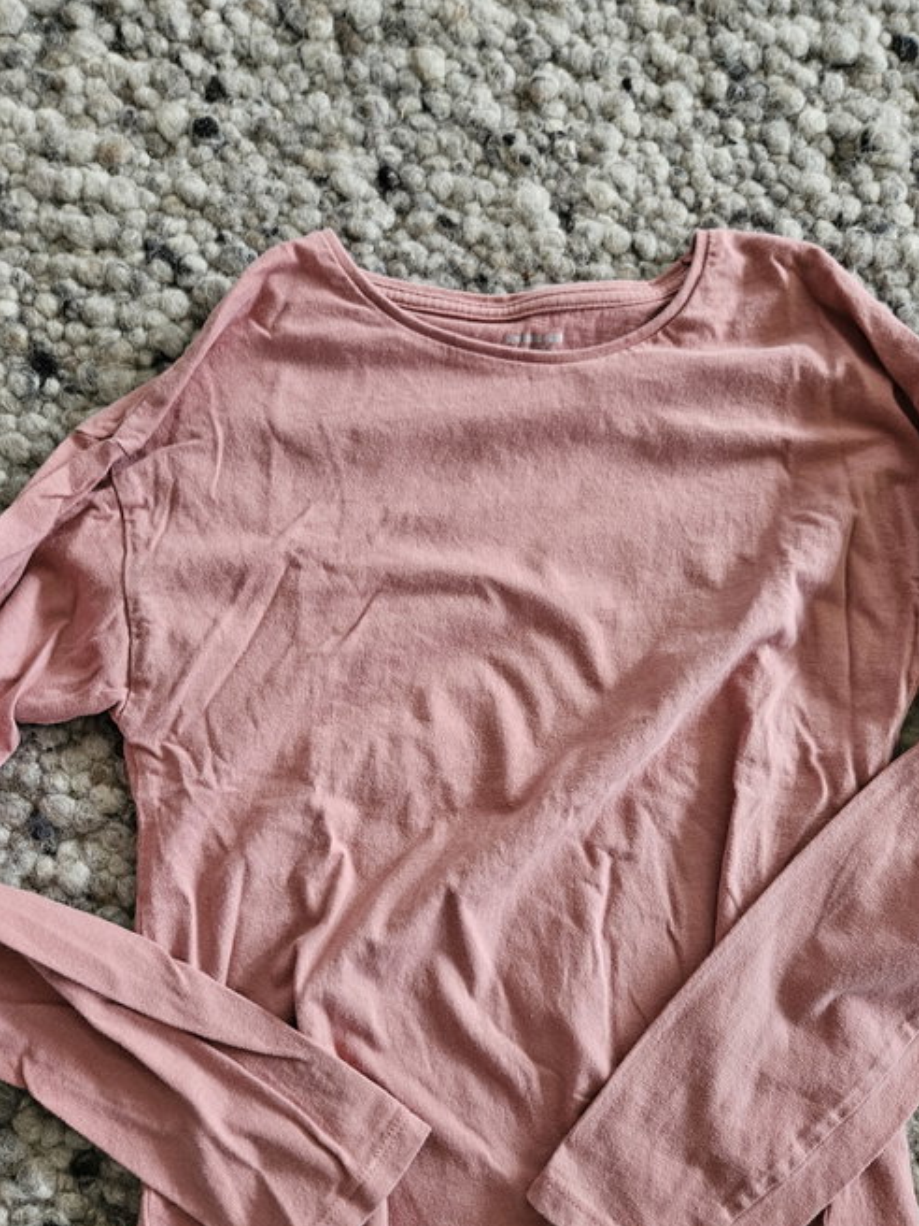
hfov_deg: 48.1
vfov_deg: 61.3
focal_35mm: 29
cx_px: 517
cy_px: 711
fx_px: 1027
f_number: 1.8
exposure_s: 1/100
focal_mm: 5.4
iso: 400
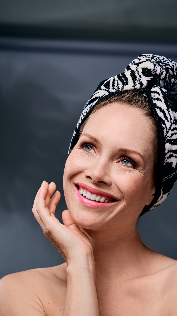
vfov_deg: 19.3
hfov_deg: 10.9
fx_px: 927
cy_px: 159
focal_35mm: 111
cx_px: 100
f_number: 8
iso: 100
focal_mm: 105
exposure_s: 1/100
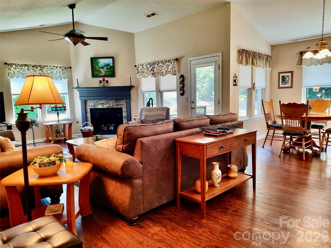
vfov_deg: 54.9
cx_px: 166
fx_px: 239
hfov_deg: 69.4
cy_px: 124
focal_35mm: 25
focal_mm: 4.6
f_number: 2
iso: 200
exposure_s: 1/60
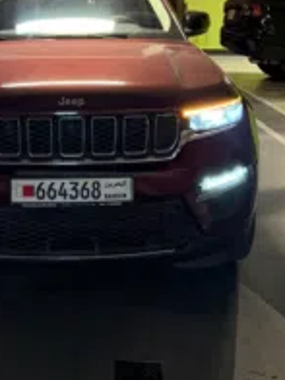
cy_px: 19
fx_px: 538
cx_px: 76
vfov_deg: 35.9
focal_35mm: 49
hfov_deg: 29.3
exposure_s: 1/33
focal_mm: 6.76
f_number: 1.78
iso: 640
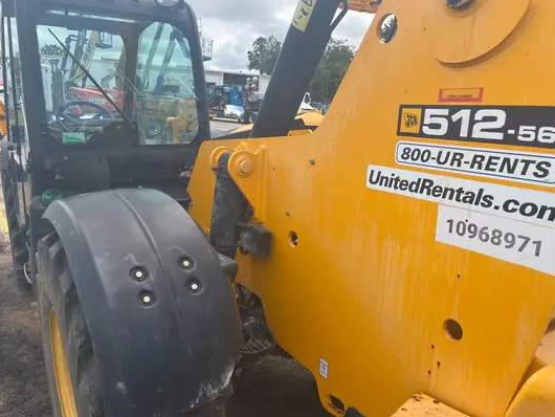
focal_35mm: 27
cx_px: 273
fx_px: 433
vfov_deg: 51.4
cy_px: 202
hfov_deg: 65.3
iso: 50
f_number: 1.6
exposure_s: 1/1458
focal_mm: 5.1
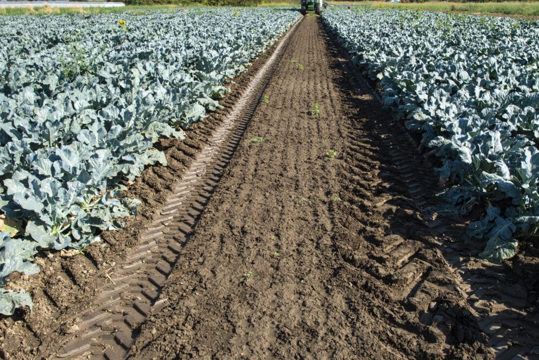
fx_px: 434
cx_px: 294
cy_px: 167
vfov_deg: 44.9
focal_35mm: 29
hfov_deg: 63.5
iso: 200
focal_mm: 24
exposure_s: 1/160
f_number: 10
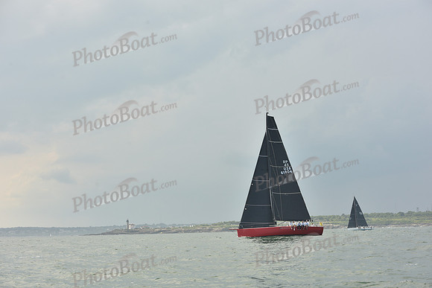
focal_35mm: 70
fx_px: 840
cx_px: 216
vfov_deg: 19.5
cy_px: 144
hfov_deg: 28.8
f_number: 8
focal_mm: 70
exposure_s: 1/800
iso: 250
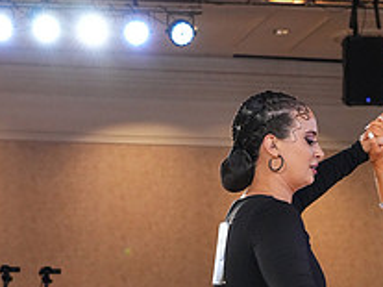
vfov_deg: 9.6
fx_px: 1670
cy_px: 396
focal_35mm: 151
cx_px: 354
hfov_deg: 13.0
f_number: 6.3
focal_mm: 56
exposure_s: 1/200
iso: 5000
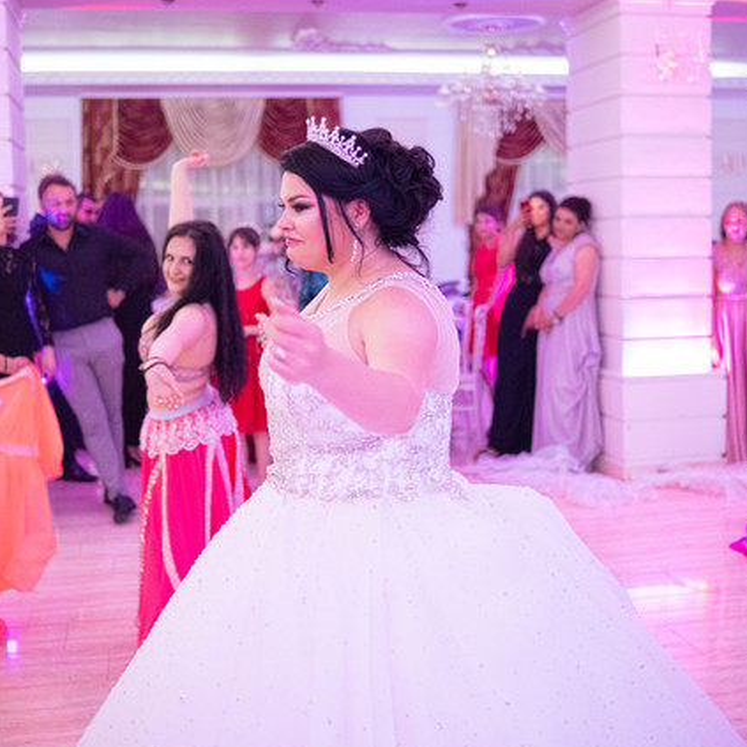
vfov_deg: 37.5
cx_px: 374
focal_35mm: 45
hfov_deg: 37.6
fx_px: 1099
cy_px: 350
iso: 2500
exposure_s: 1/125
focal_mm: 23
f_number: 1.4
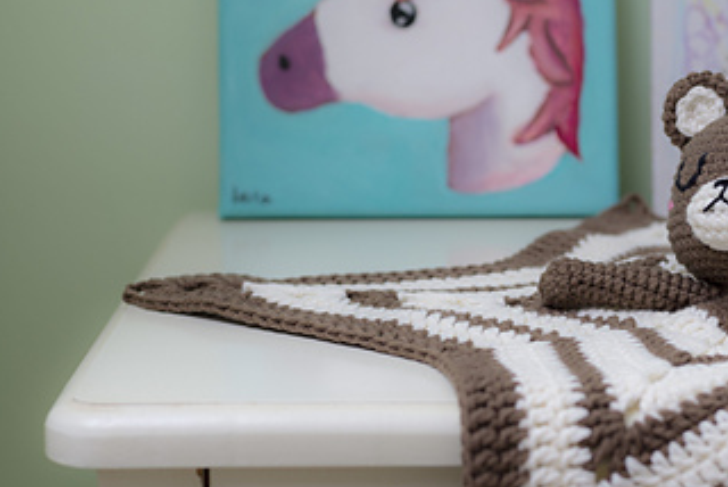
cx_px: 603
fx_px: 2024
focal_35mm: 100
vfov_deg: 13.7
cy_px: 238
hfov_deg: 20.1
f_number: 4
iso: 160
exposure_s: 1/160
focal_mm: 50
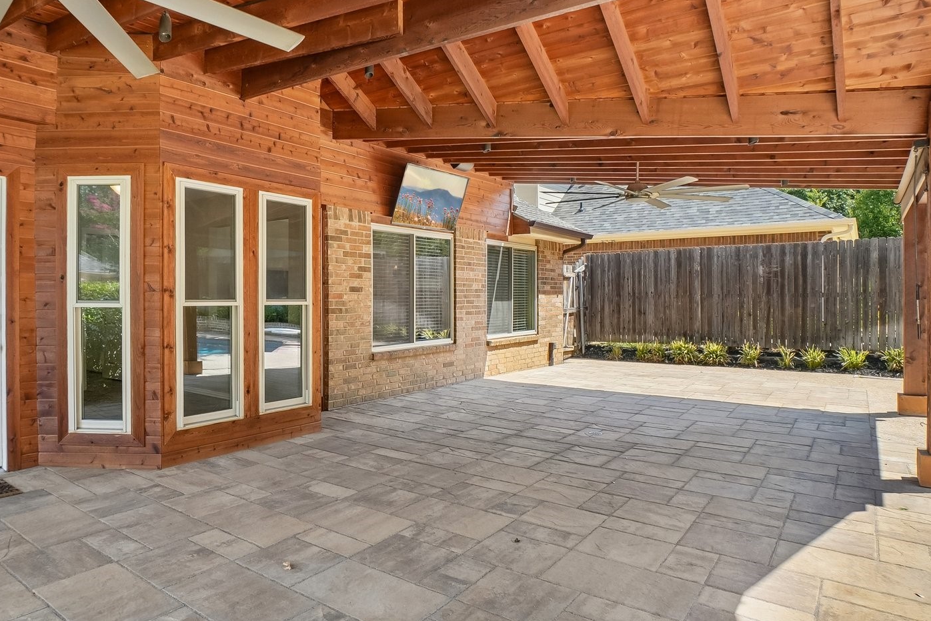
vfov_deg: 57.2
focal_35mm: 22
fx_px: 569
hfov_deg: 77.4
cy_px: 304
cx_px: 357
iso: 400
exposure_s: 1/125
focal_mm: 10
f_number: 8
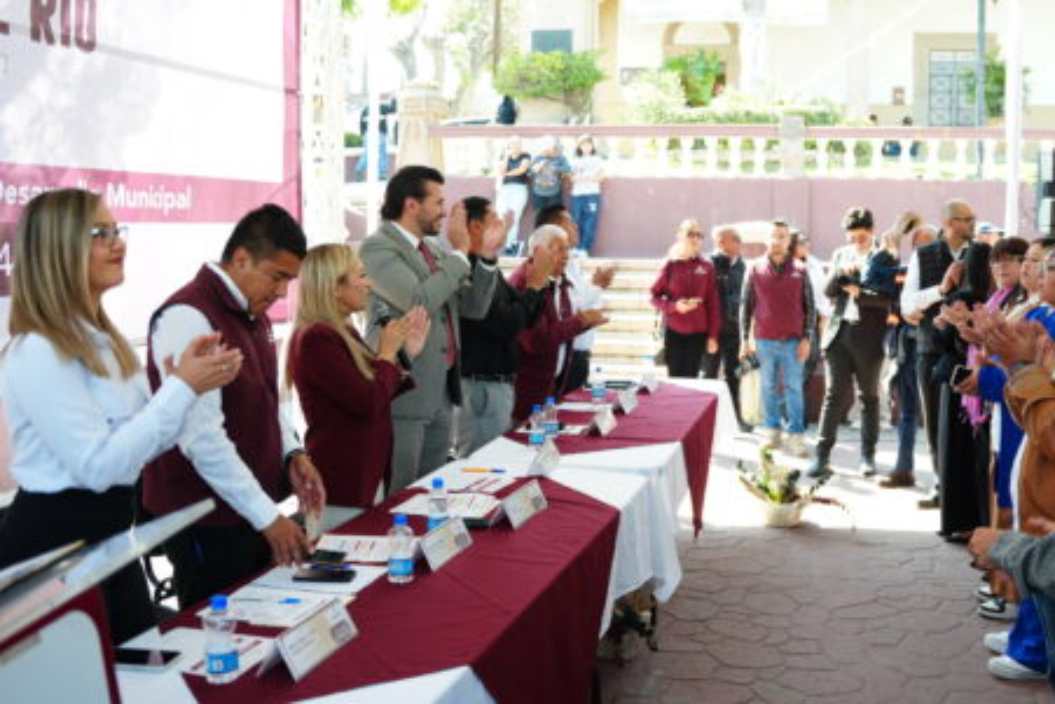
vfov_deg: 35.9
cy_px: 313
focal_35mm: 37
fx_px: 1085
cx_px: 681
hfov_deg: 51.2
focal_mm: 24
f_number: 2.8
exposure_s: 1/125
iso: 125
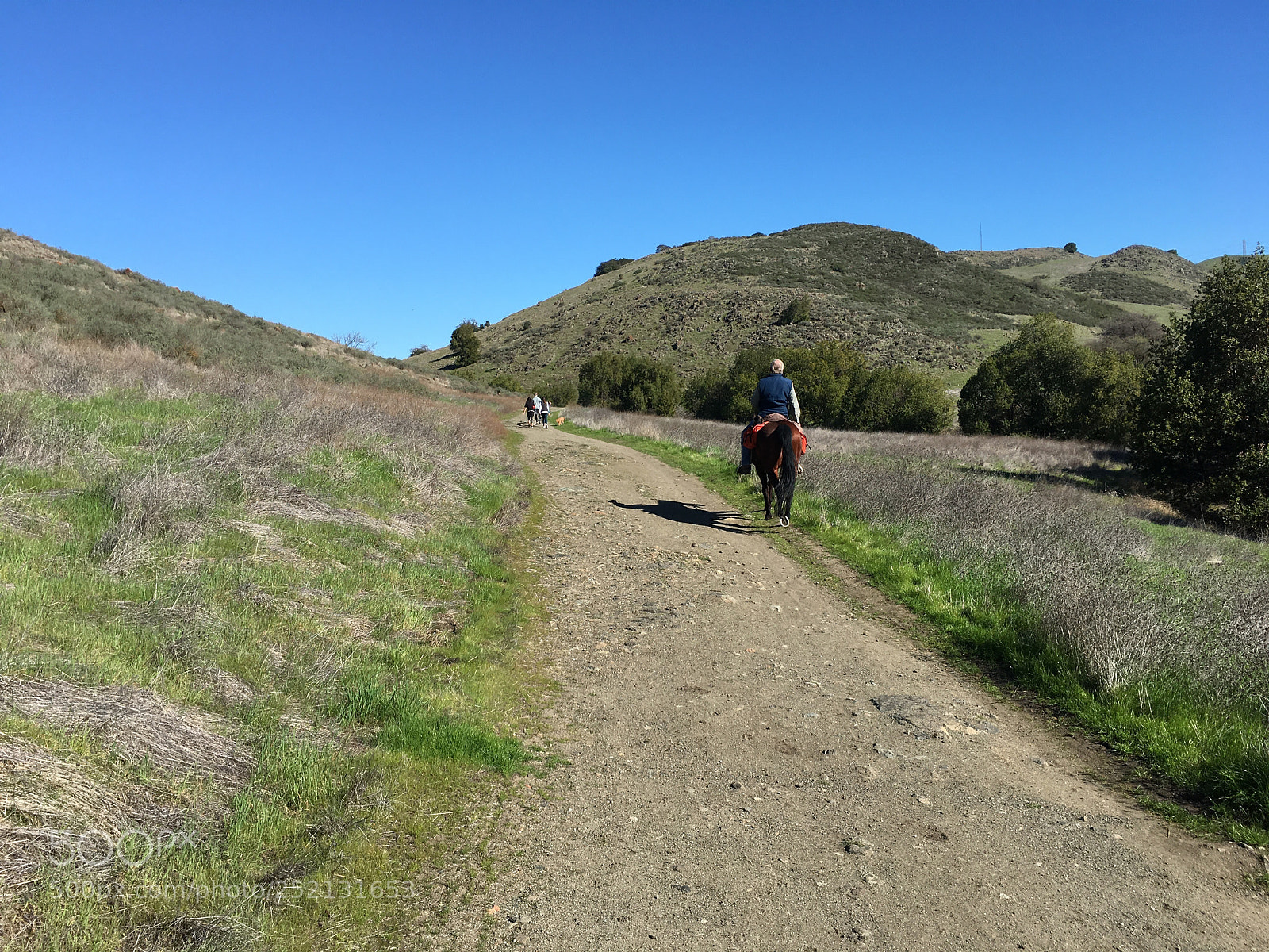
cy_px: 476
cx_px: 634
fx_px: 1063
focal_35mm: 29
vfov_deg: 48.2
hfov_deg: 61.7
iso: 25
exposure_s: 1/1282
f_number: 2.2
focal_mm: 4.15
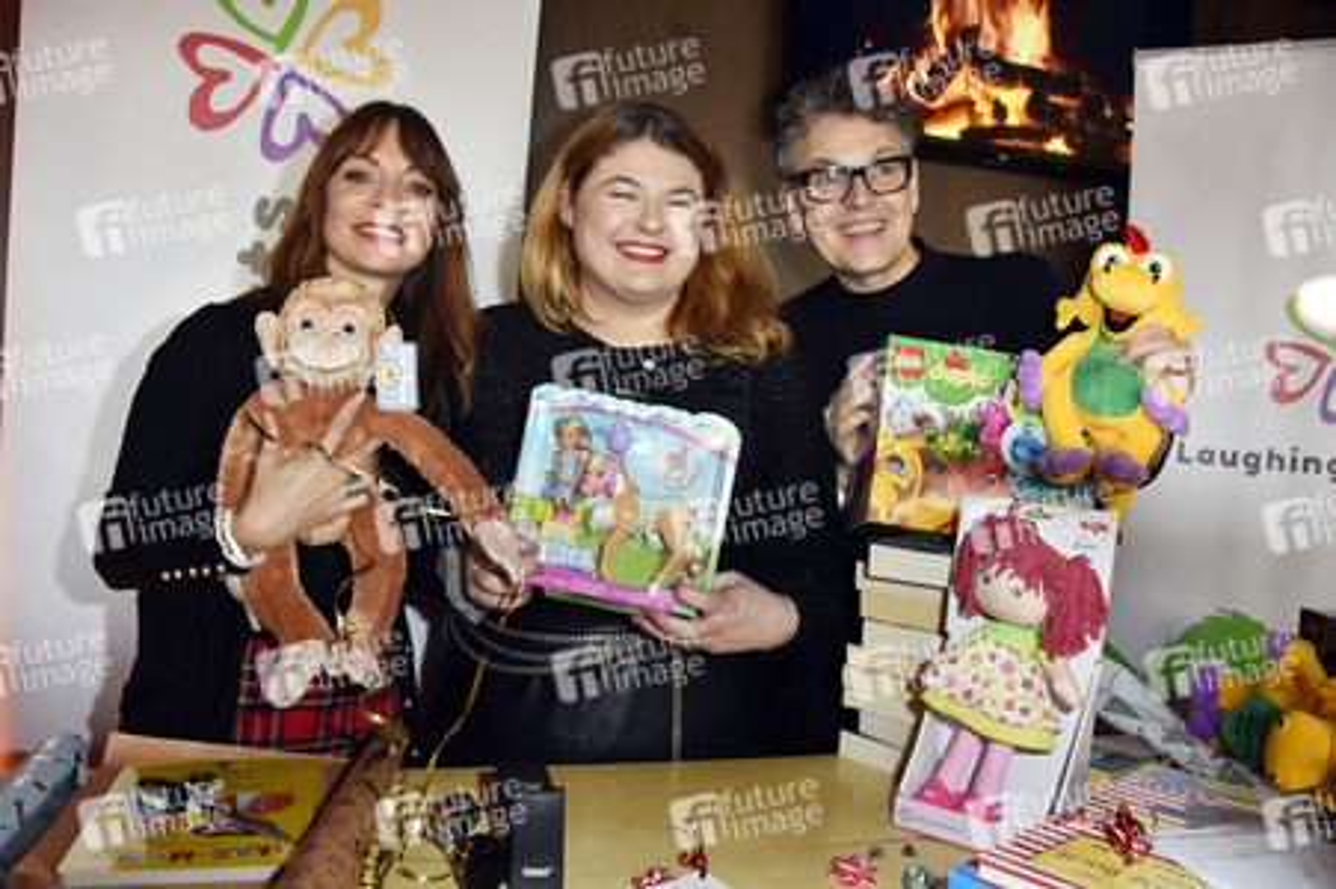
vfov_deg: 46.3
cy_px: 444
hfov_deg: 65.5
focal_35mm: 28
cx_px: 668
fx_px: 1038
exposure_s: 1/60
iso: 1000
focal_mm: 28
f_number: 5.6
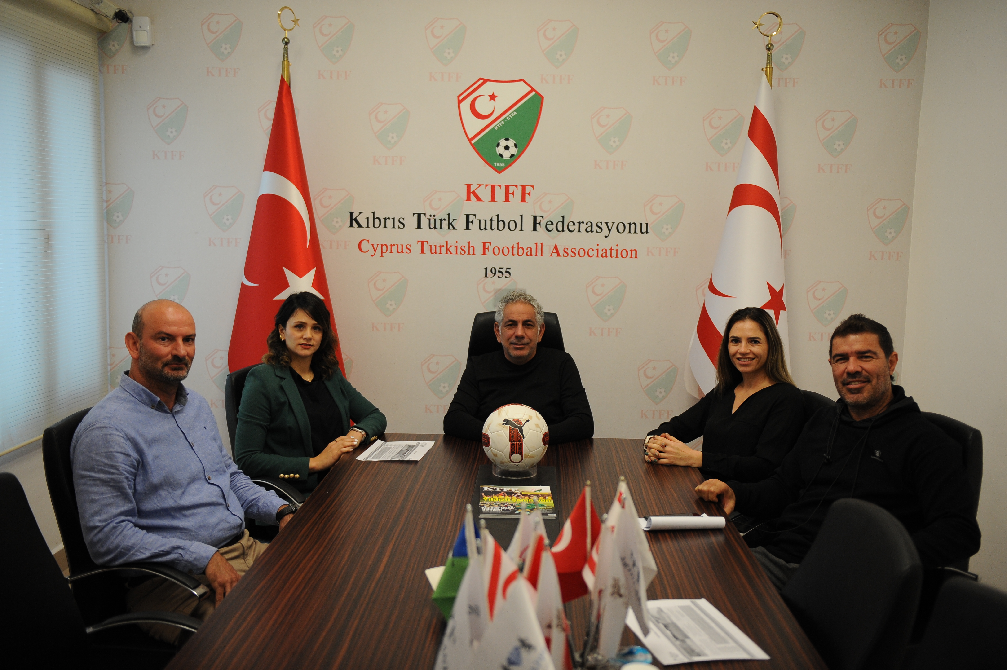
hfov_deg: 53.2
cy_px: 335
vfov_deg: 36.8
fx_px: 1006
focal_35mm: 36
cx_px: 504
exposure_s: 1/320
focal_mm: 36
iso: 1250
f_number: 2.8
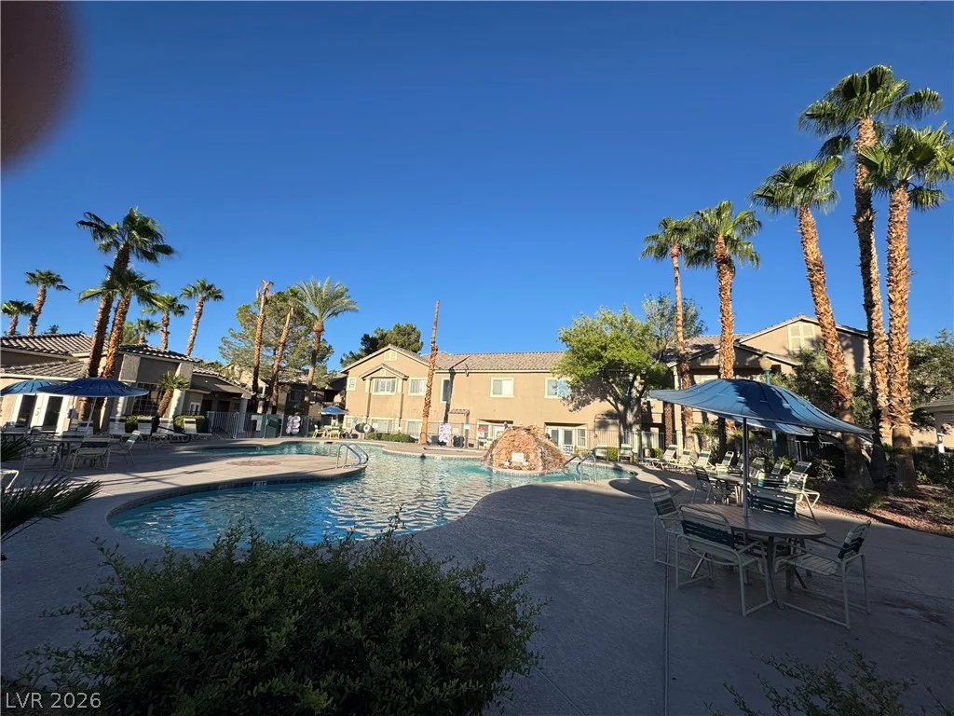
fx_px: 386
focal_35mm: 14
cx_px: 477
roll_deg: -3.7
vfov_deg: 85.7
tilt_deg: +8.8
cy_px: 358
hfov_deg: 102.1
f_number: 2.2
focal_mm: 2.22
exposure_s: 1/2415
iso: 50
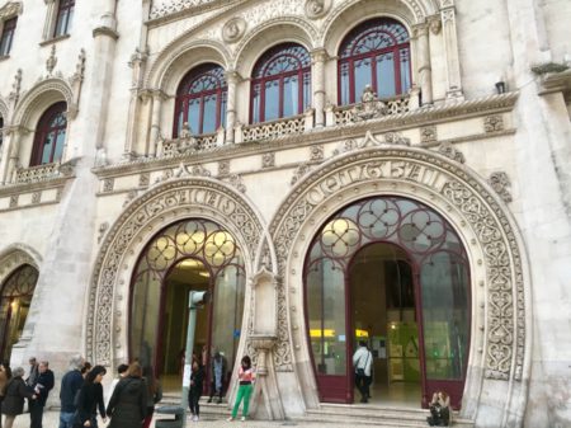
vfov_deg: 48.2
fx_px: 478
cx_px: 286
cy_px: 214
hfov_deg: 61.7
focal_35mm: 29
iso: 50
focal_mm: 4.15
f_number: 2.2
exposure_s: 1/33
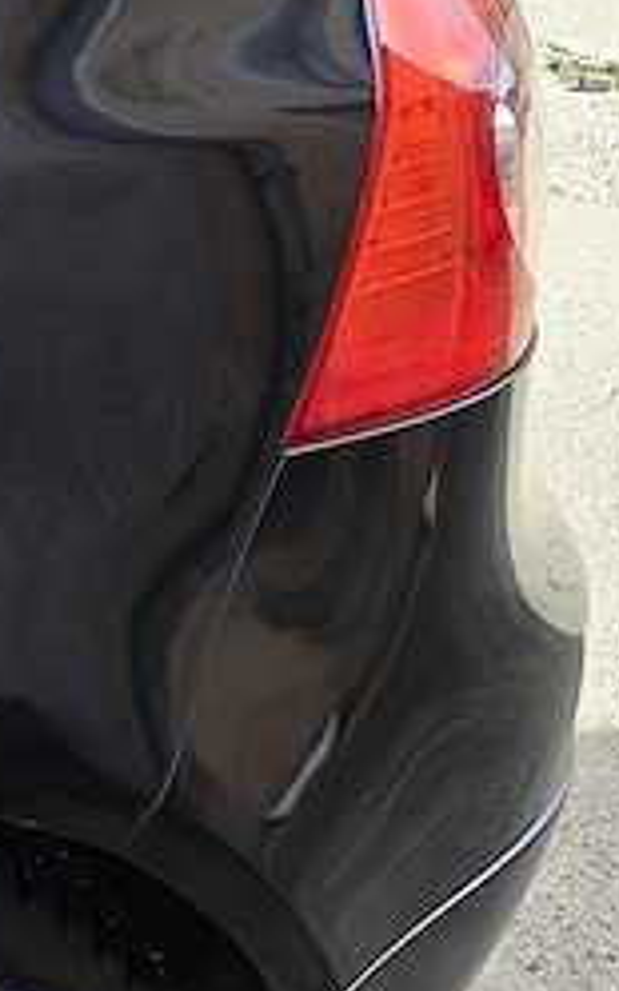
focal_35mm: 82
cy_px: 591
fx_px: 2213
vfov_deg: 25.2
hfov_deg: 15.3
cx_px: -140
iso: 50
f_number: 1.9
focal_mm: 6.12
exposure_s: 1/350
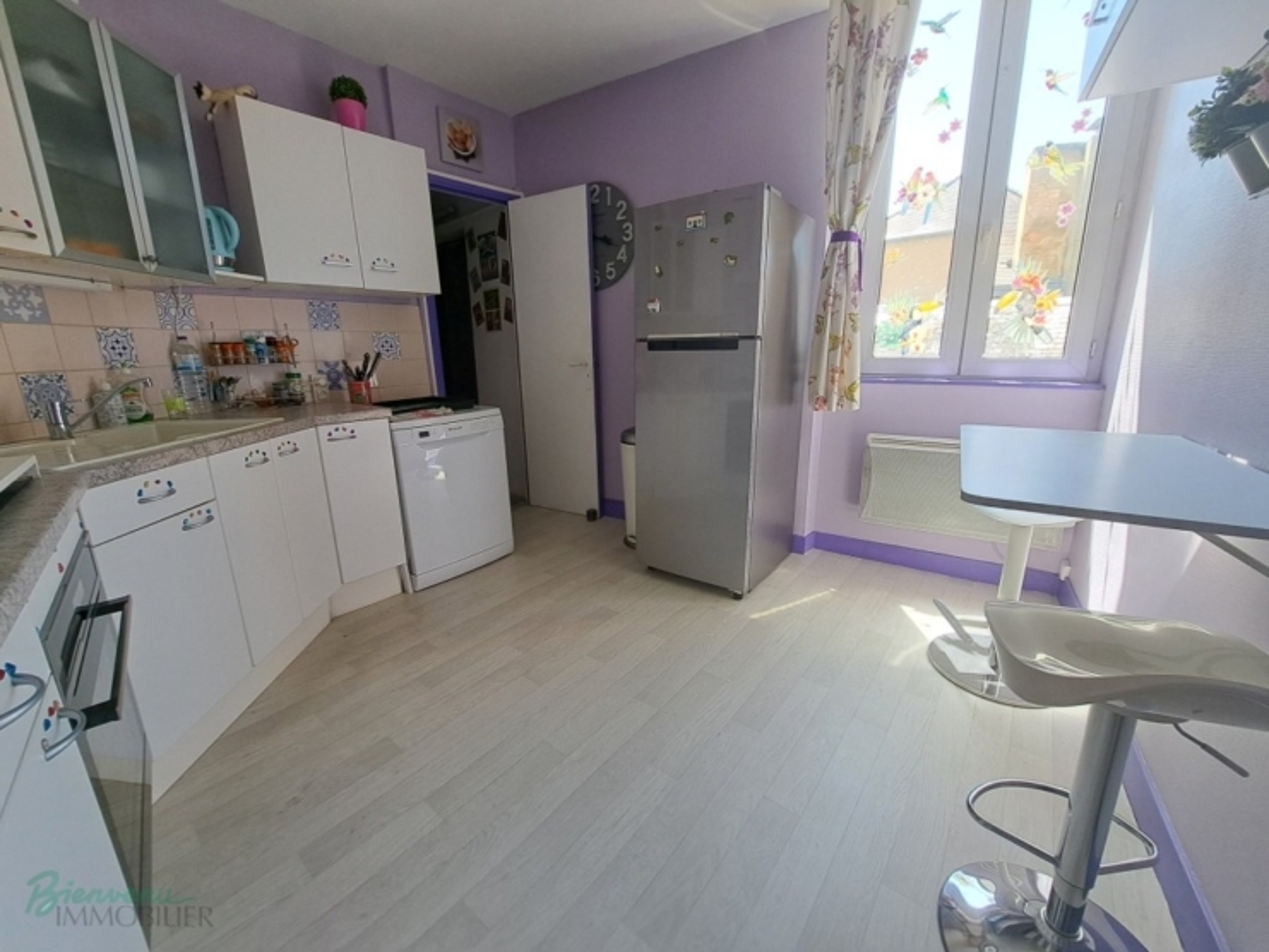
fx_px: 477
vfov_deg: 89.9
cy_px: 476
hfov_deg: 106.2
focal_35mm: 13
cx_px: 634
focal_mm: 1.74
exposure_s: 1/100
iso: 50
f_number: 2.2
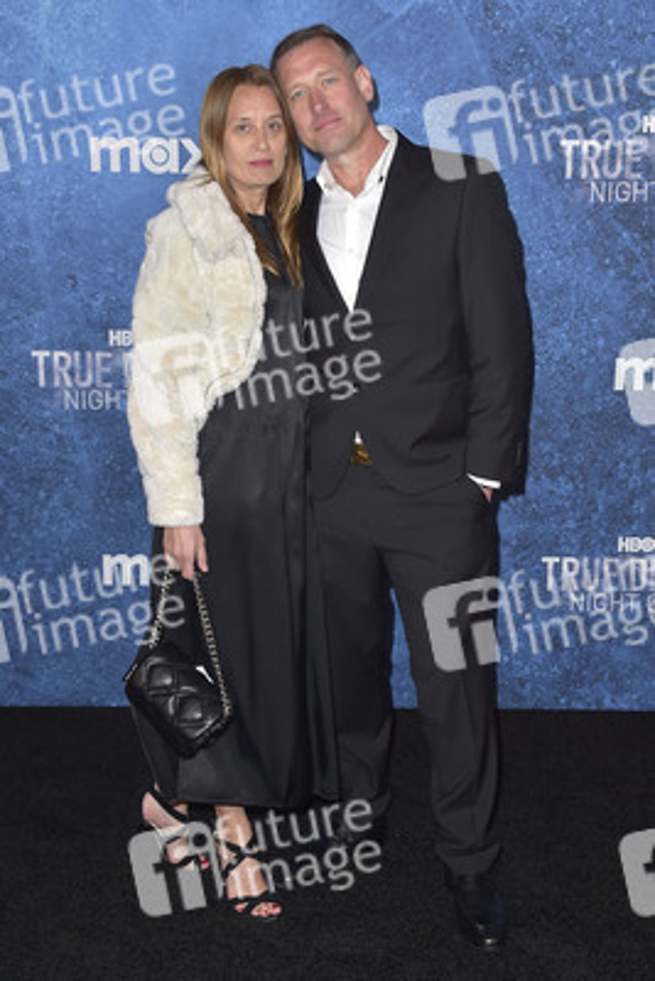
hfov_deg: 29.9
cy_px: 490
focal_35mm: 45
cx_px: 328
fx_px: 1227
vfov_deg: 43.6
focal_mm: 45
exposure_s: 1/250
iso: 320
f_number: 6.3
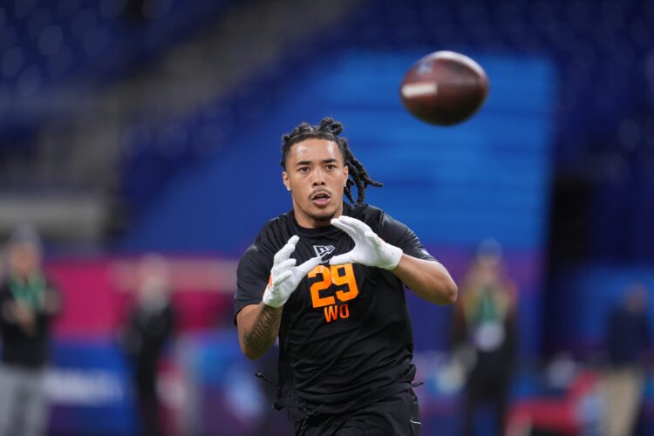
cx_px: 327
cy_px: 218
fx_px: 7266
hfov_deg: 5.2
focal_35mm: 400
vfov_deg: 3.4
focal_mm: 400
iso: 3200
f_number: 2.8
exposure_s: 1/2000
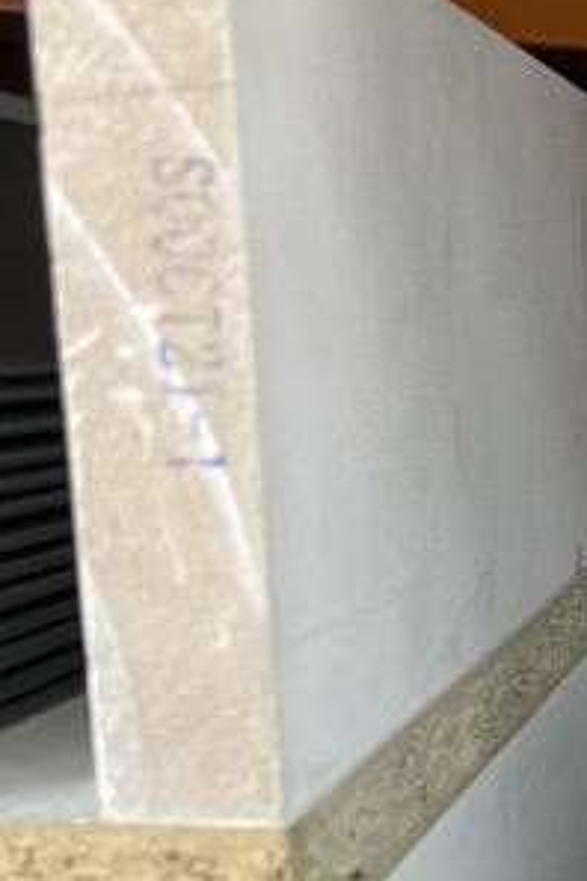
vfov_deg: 21.2
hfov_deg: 13.5
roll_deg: -1.9
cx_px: 1064
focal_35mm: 91
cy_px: 991
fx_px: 2226
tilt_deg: -15.7
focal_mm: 4.2
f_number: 1.6
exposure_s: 1/50
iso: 200
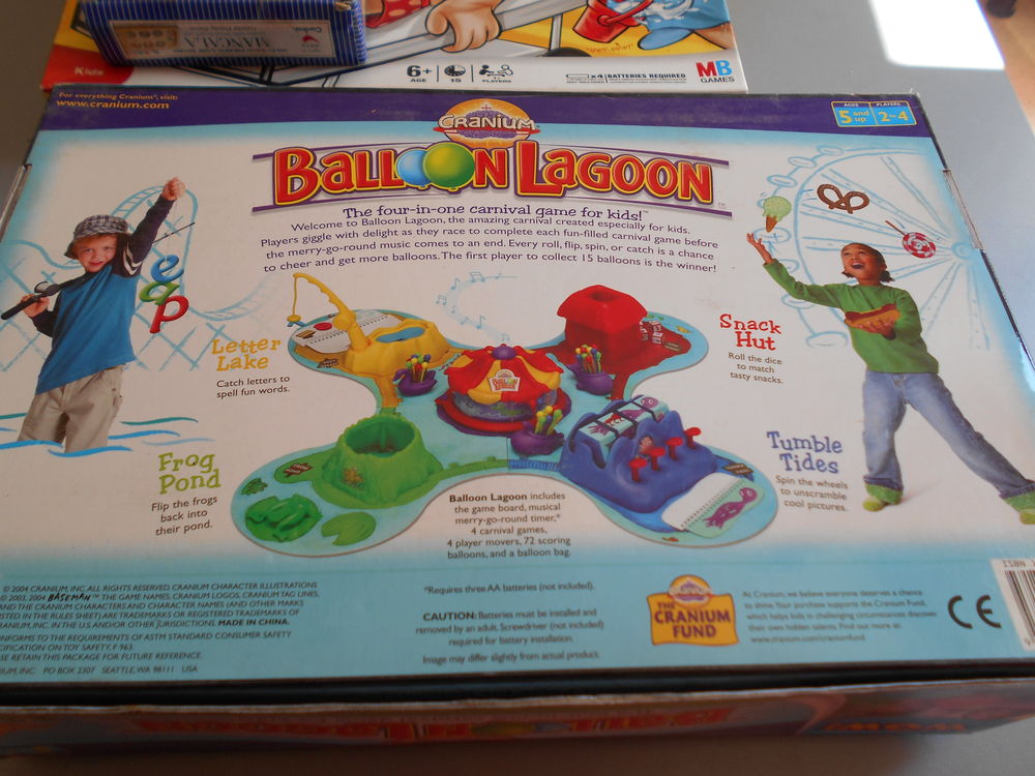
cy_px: 388
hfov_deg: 67.3
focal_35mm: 26
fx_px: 777
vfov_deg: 53.1
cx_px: 518
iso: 80
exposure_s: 1/80
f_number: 3.2
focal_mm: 4.6
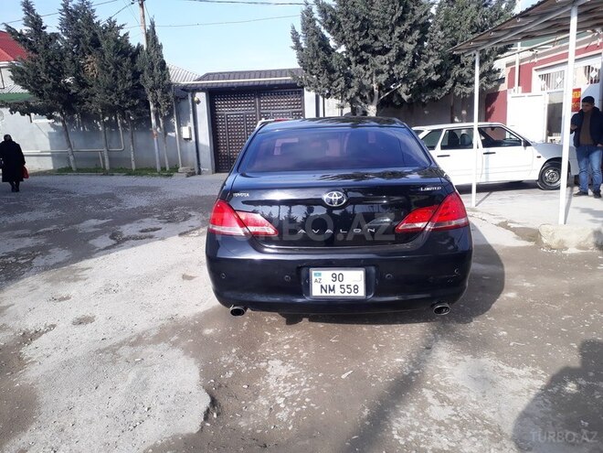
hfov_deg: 65.3
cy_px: 226
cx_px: 302
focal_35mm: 27
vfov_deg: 51.4
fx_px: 470
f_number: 1.9
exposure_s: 1/633
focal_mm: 3.6
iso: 40
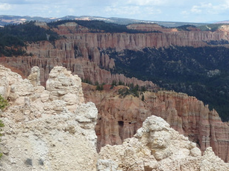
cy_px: 130
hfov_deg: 25.9
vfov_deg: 19.5
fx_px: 496
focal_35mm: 75
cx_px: 149
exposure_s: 1/640
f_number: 4.9
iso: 125
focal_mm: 8.3
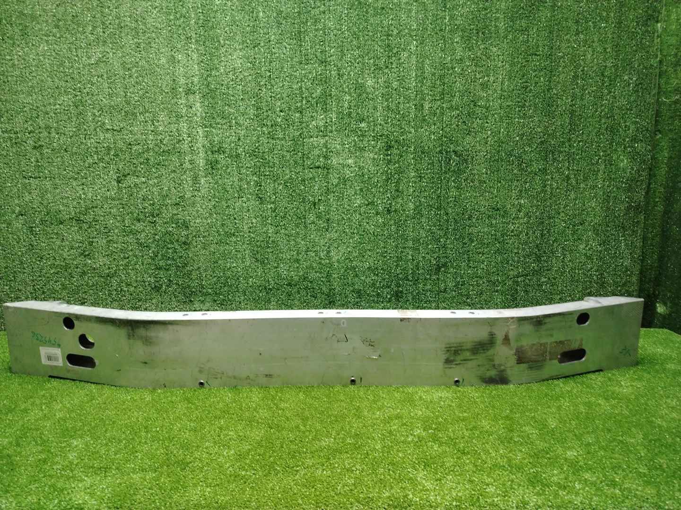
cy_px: 255
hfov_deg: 71.6
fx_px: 472
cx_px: 340
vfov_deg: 56.8
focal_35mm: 24
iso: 417
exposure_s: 1/50
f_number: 1.75
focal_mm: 5.25
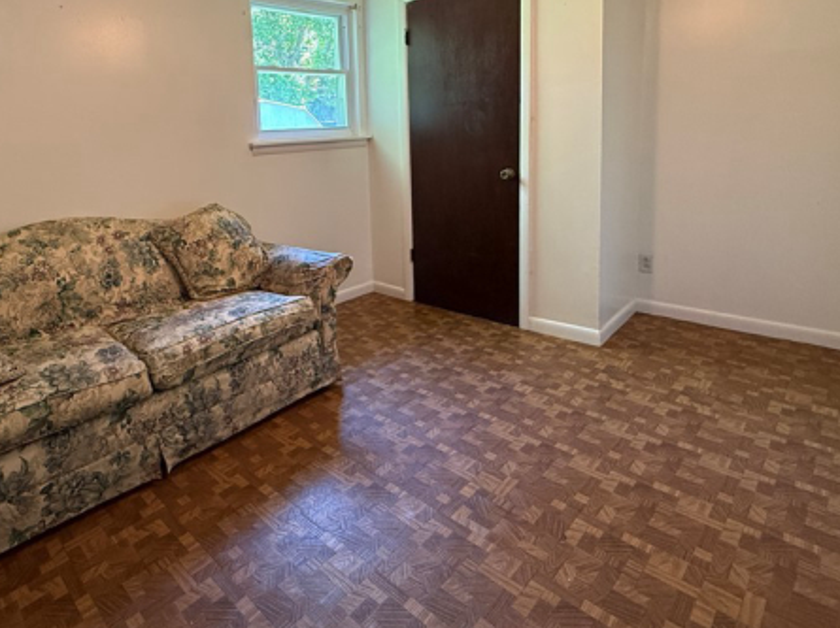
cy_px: 211
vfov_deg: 61.9
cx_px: 297
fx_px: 509
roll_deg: +2.9
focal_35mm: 21
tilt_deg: -7.9
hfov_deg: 77.1
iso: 400
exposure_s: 1/60
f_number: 2.2
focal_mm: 2.22
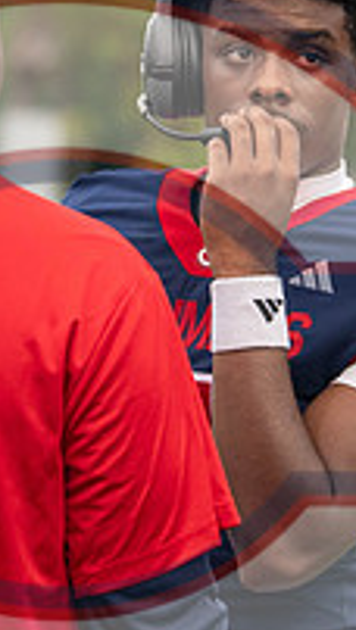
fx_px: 6897
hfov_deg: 3.0
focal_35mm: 412
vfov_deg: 5.2
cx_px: 269
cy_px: 215
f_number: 2.8
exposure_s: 1/1000
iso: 500
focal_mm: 95
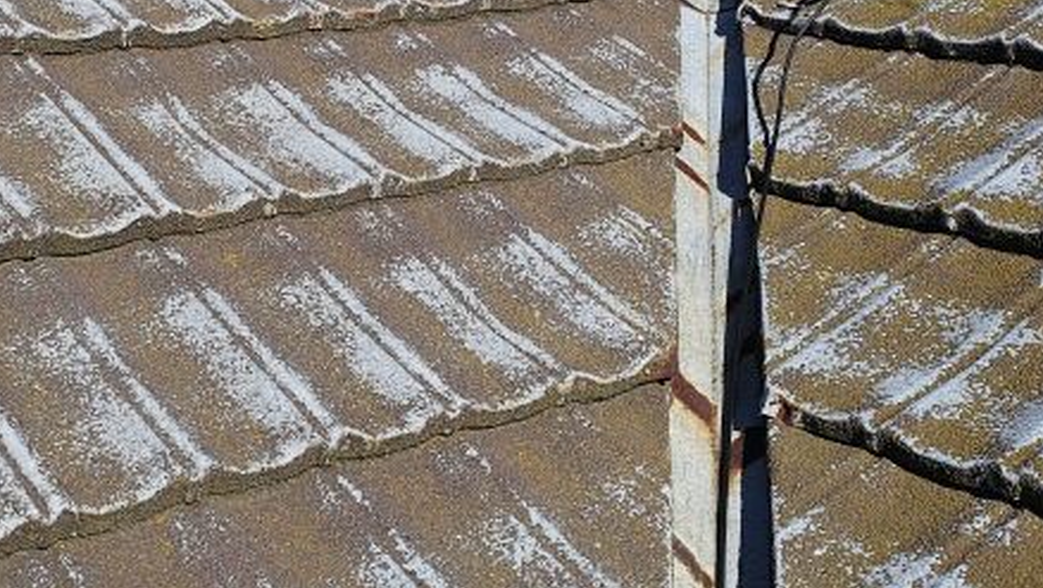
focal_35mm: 66
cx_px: 255
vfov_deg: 18.0
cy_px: 61
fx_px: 1826
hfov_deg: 31.3
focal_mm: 6.3
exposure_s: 1/1192
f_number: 1.7
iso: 10
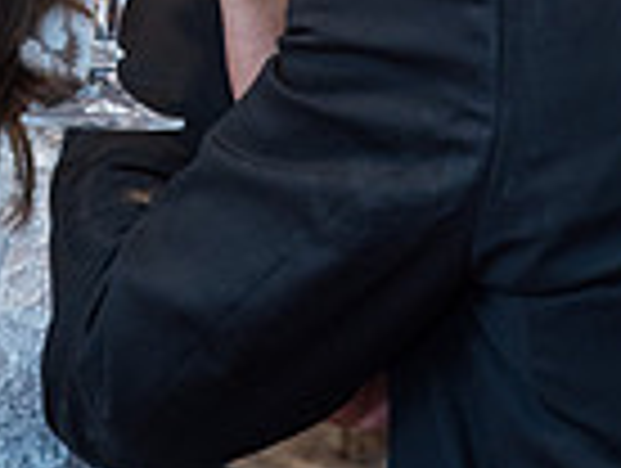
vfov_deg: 5.5
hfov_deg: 7.4
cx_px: 68
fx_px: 4780
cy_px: -256
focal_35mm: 266
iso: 1250
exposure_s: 1/160
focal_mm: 85
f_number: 3.2
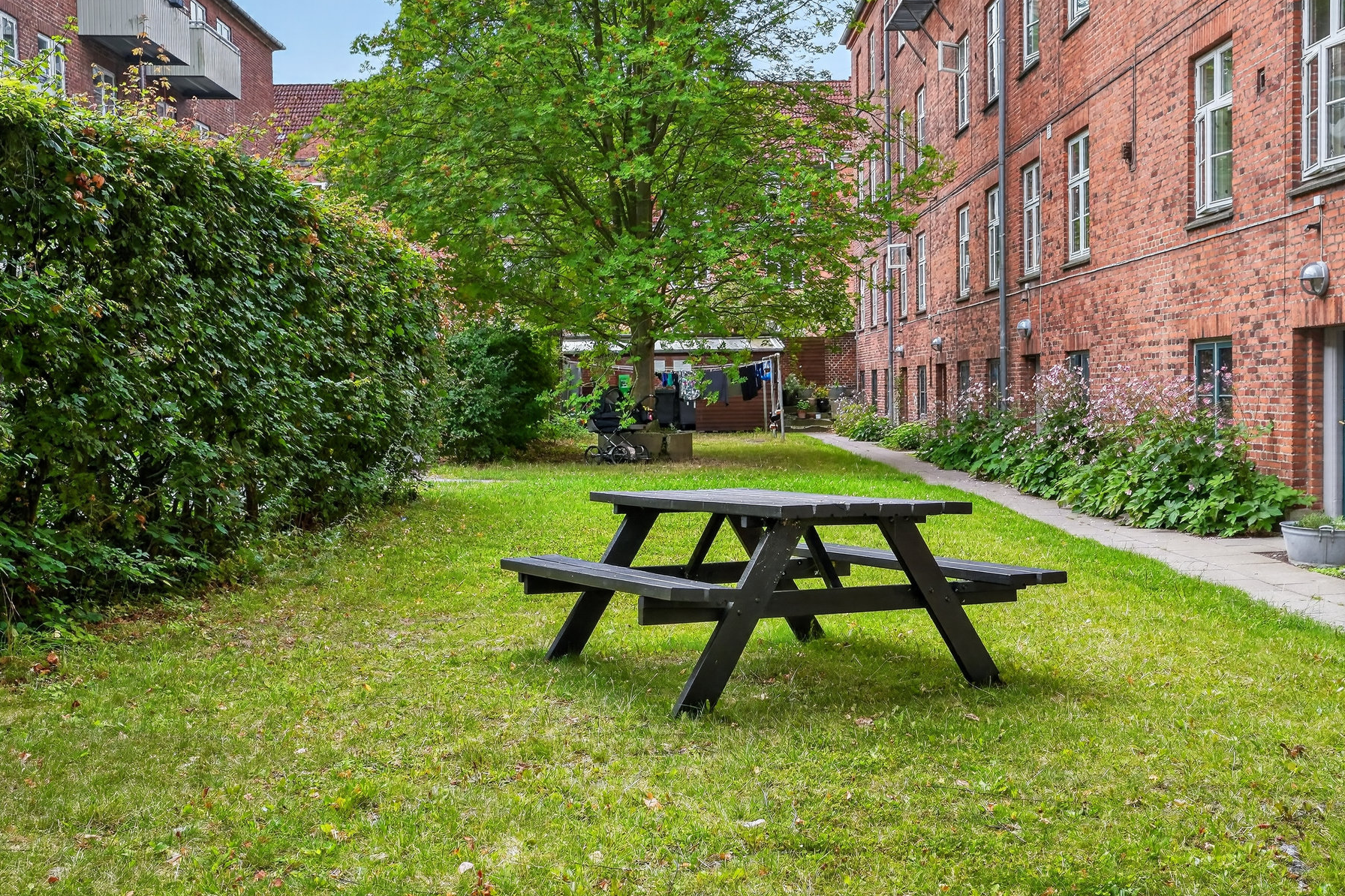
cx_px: 742
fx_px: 1494
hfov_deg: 48.4
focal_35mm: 40
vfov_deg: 33.4
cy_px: 446
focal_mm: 28
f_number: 8
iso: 400
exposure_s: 1/25
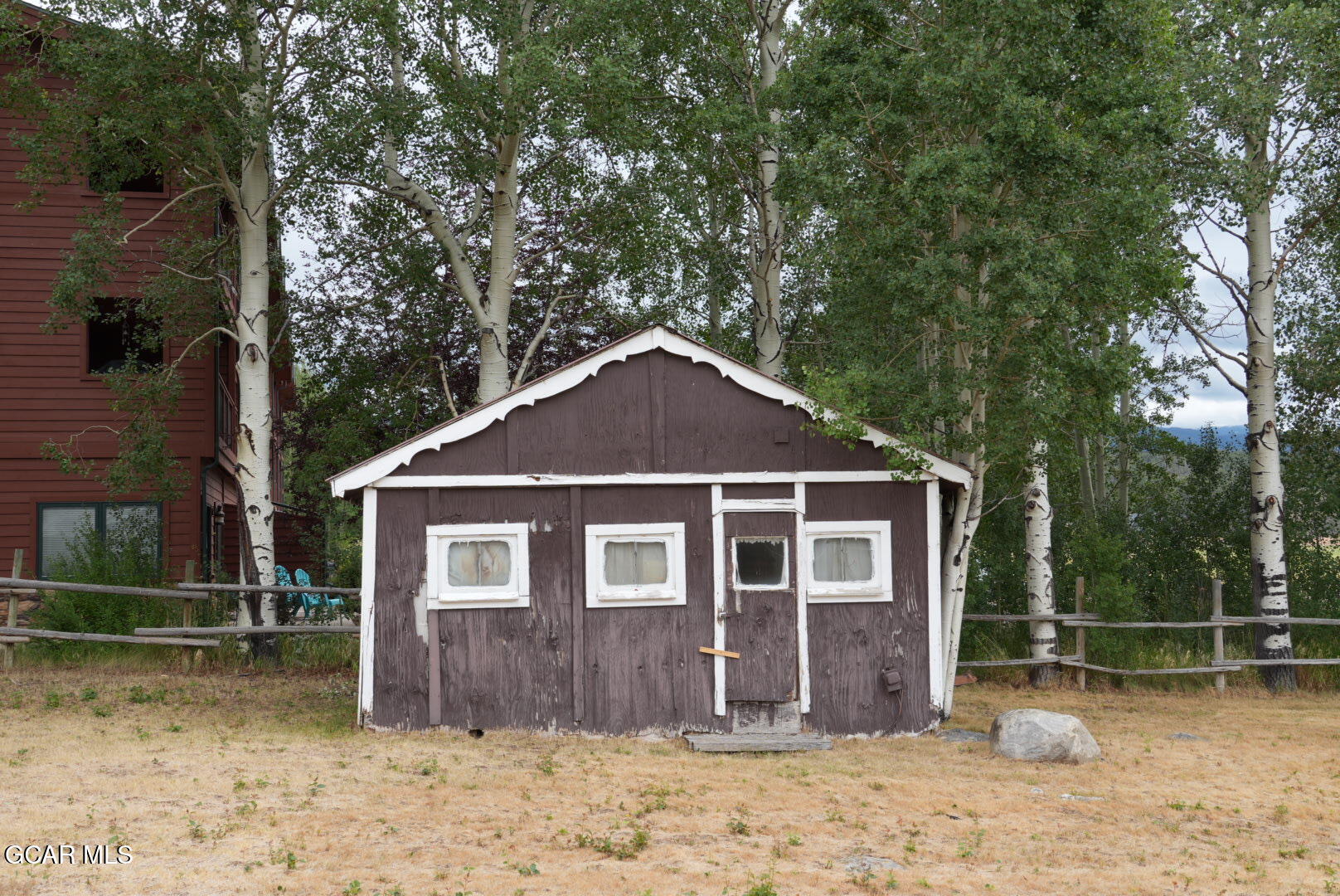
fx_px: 1453
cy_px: 448
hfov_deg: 49.5
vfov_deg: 34.3
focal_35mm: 39
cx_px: 670
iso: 100
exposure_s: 1/50
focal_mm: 26
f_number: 11
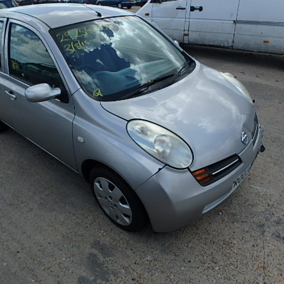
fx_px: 241
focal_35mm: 26
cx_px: 132
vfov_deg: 60.9
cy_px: 146
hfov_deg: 60.9
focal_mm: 3.7
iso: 125
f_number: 6
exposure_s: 1/400
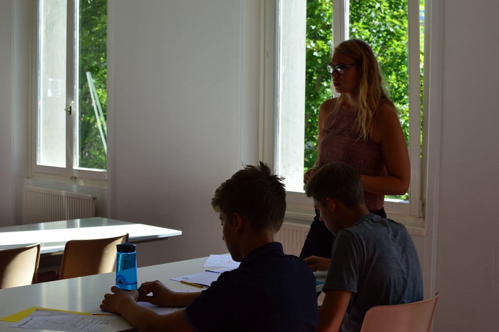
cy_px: 168
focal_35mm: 57
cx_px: 241
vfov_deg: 23.9
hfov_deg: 35.4
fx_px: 783
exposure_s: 1/125
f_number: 5.6
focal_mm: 35
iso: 100
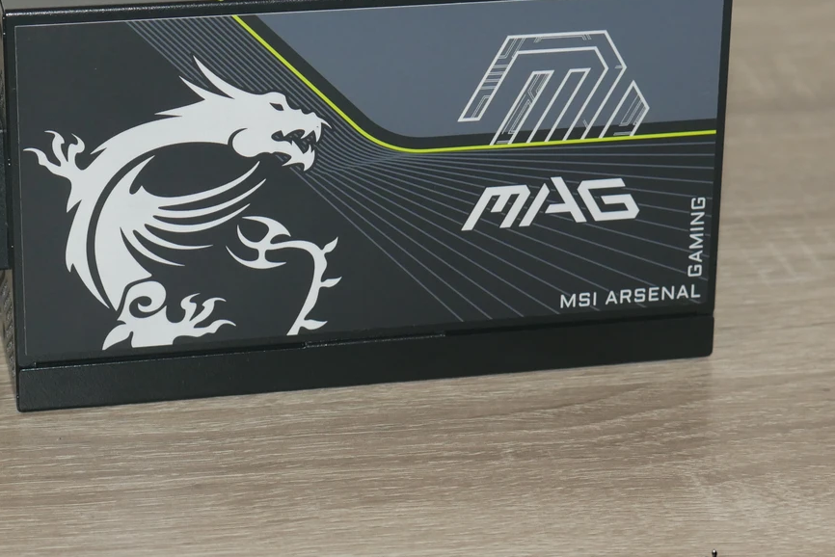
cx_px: 365
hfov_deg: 17.9
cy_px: 132
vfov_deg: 12.0
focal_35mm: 114
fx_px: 2645
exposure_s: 1/125
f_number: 5.4
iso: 800
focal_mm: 33
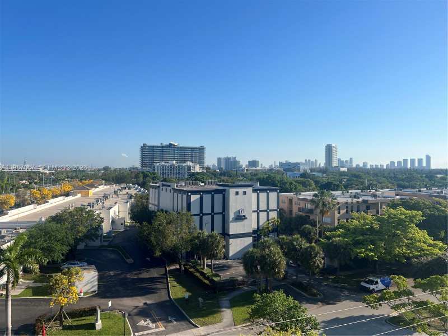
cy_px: 168
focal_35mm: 26
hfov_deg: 67.3
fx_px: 336
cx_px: 224
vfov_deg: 53.1
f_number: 1.5
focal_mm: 5.7
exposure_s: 1/5319
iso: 50
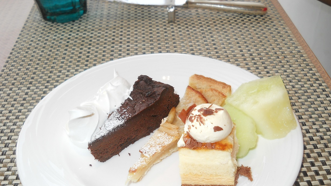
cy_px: 123
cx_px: 166
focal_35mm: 45
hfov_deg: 45.5
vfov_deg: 26.4
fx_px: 395
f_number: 3.1
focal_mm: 6.72
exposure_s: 1/160
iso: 80
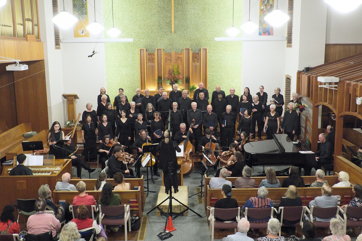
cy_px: 120
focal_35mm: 38
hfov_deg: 50.7
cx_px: 181
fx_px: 382
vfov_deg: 35.1
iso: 10000
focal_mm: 25.4
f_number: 6.4
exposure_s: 1/100
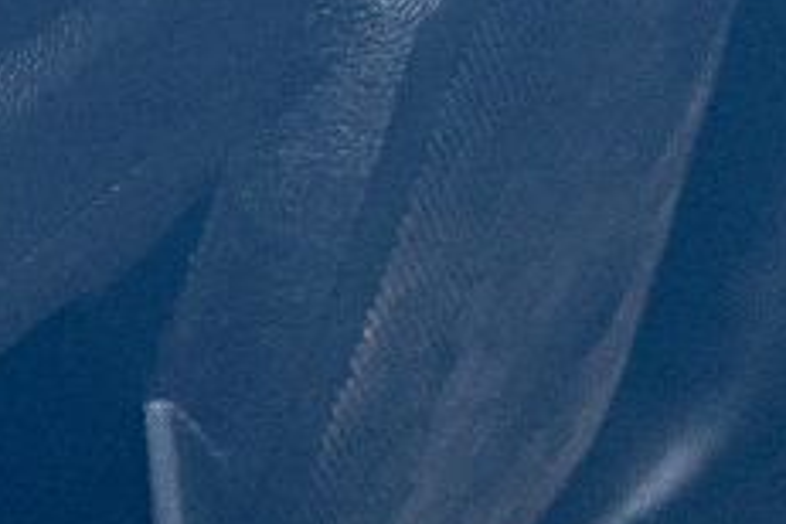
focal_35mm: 120
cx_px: -344
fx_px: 2620
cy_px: -633
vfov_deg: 10.2
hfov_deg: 15.9
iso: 125
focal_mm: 4.2
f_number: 1.6
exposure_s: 1/82
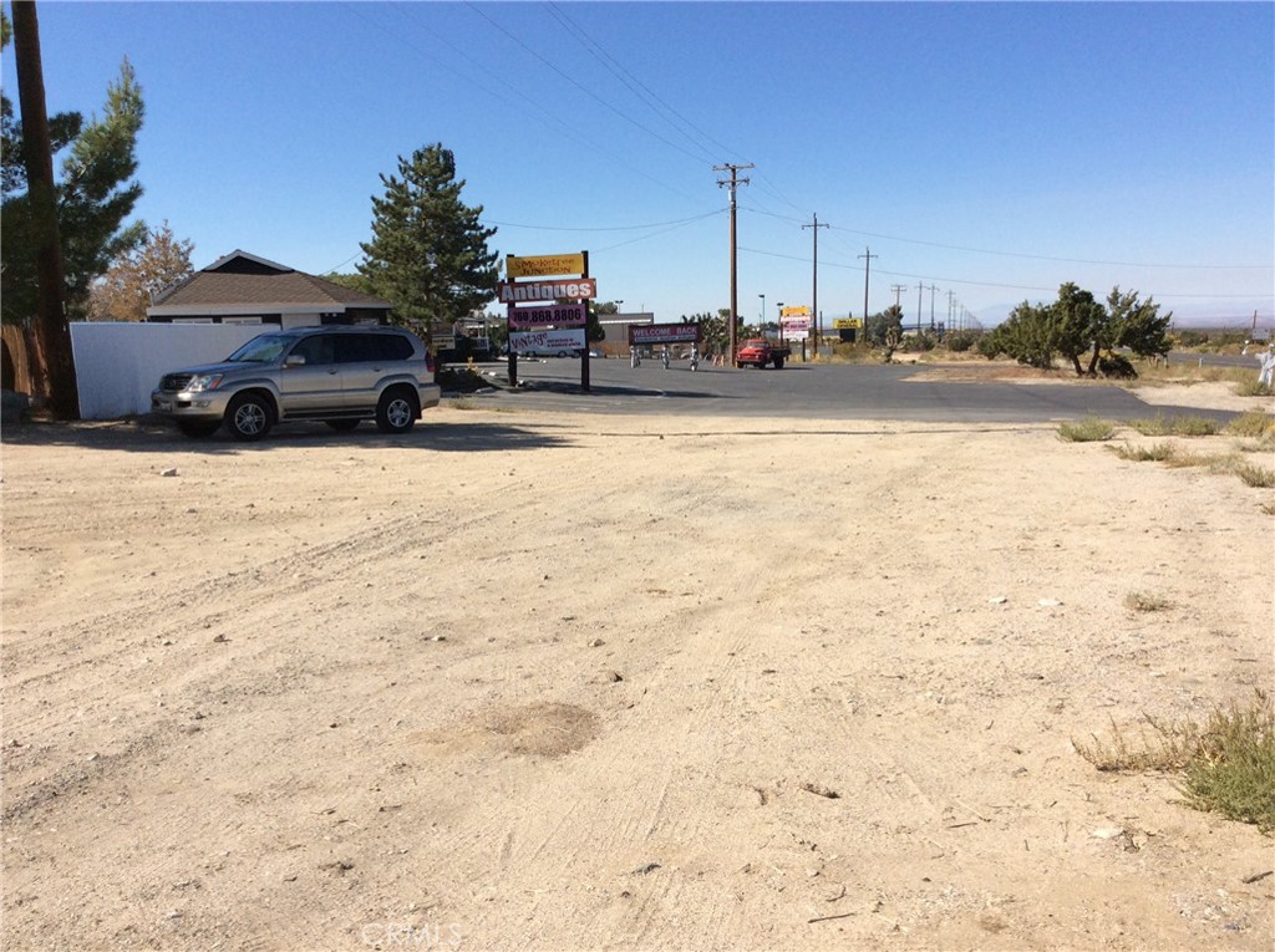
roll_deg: +1.9
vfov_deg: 44.1
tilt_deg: -7.1
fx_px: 1177
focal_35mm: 32
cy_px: 476
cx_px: 638
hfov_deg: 56.9
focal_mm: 3.3
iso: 32
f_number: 2.4
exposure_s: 1/2119
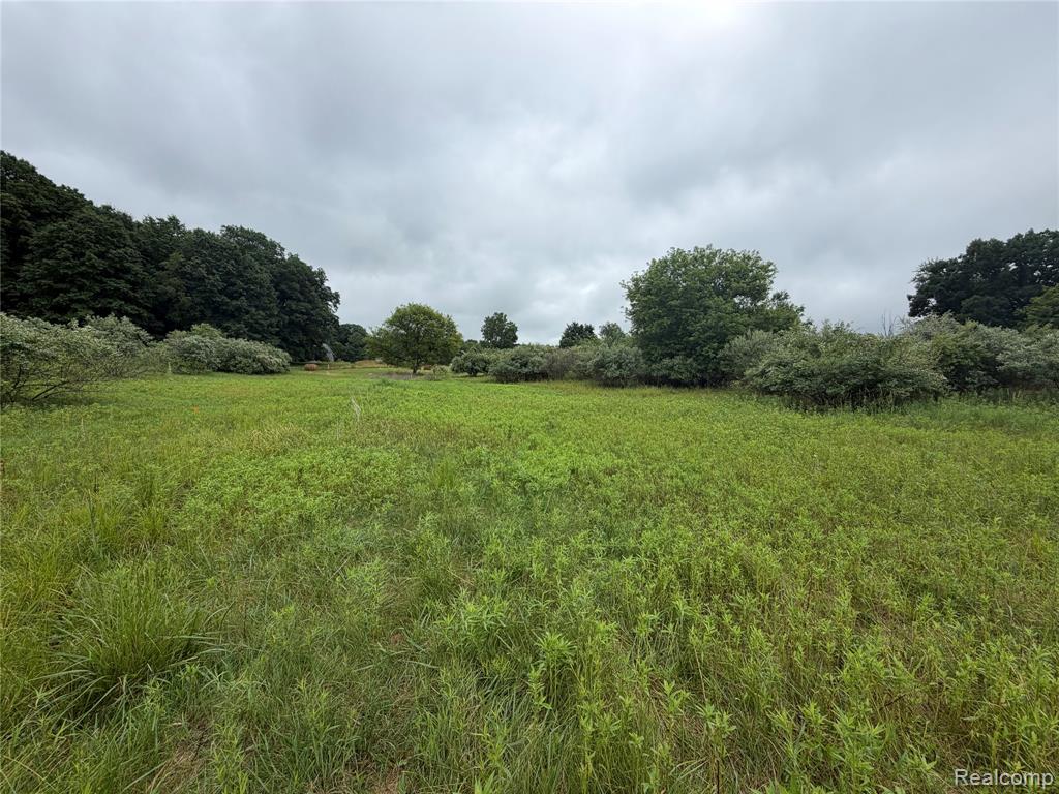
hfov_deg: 102.1
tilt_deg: -1.4
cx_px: 530
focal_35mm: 14
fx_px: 428
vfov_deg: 85.7
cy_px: 397
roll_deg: -0.3
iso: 25
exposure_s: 1/770
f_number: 2.2
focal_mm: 2.22
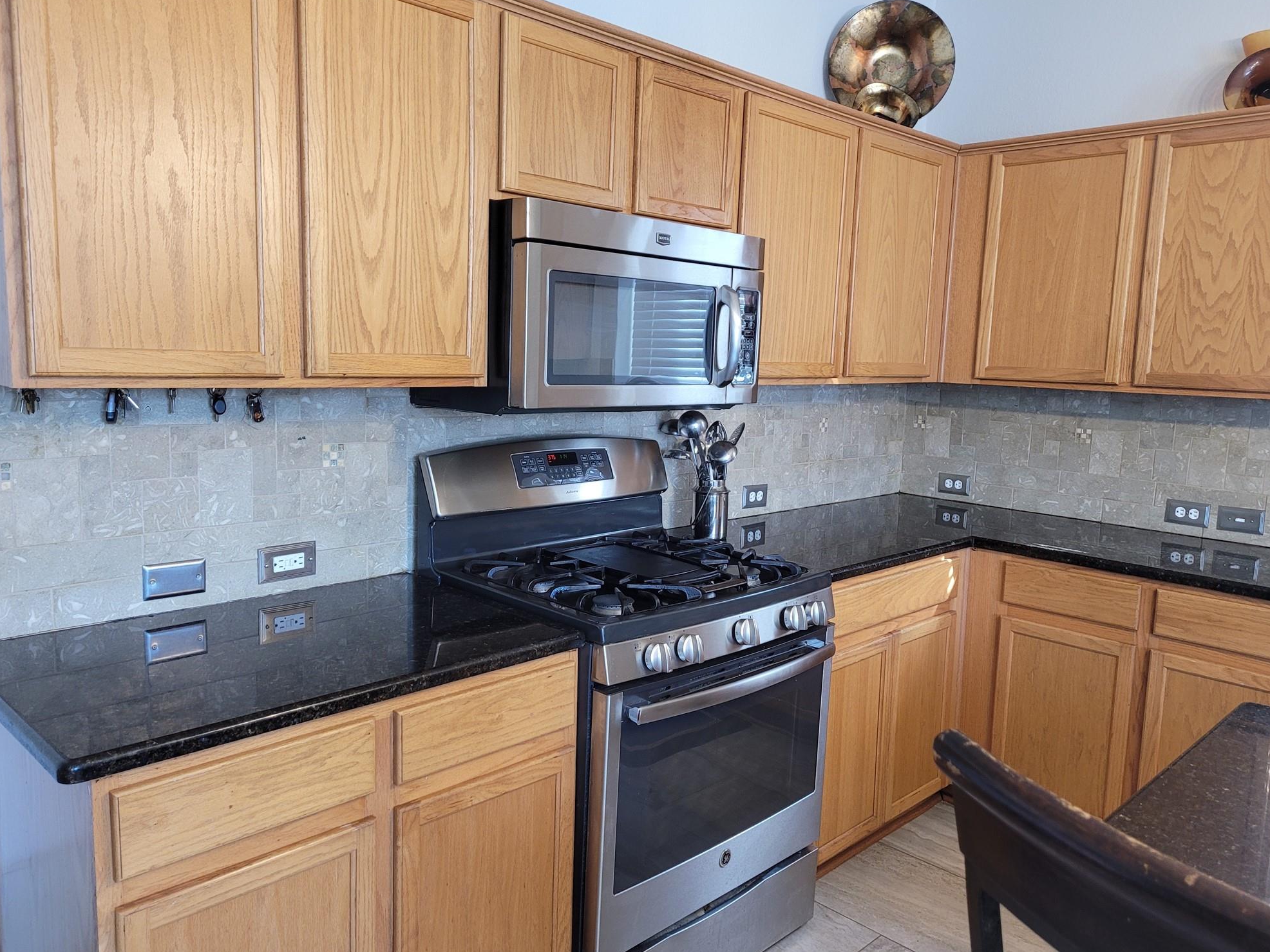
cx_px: 647
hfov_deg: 65.3
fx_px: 991
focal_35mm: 27
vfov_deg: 51.4
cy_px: 486
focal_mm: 5.4
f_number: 1.8
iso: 200
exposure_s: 1/40
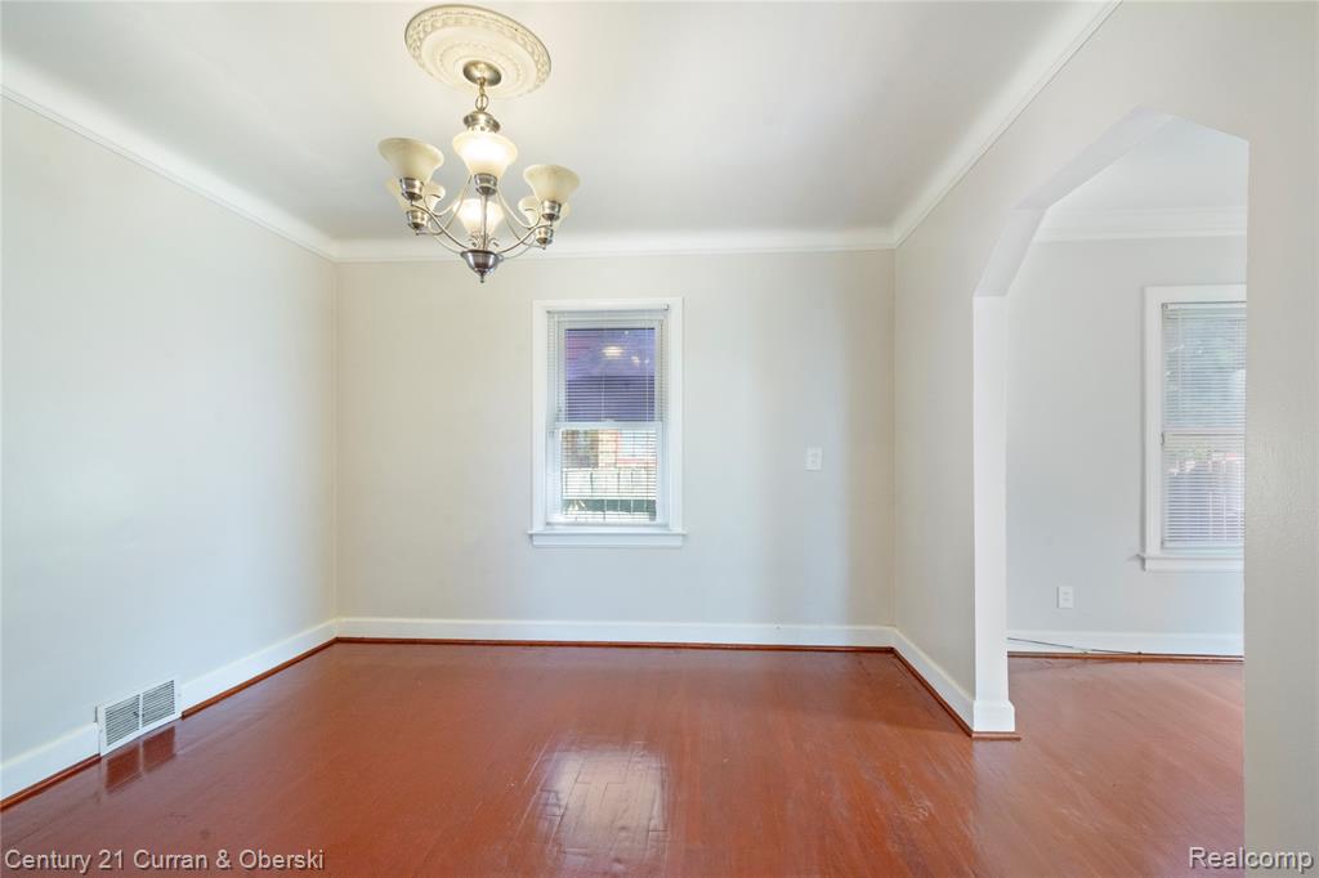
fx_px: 549
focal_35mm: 15
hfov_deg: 100.4
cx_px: 660
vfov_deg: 77.3
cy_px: 439
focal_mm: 10
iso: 320
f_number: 11
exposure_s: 1/2.5
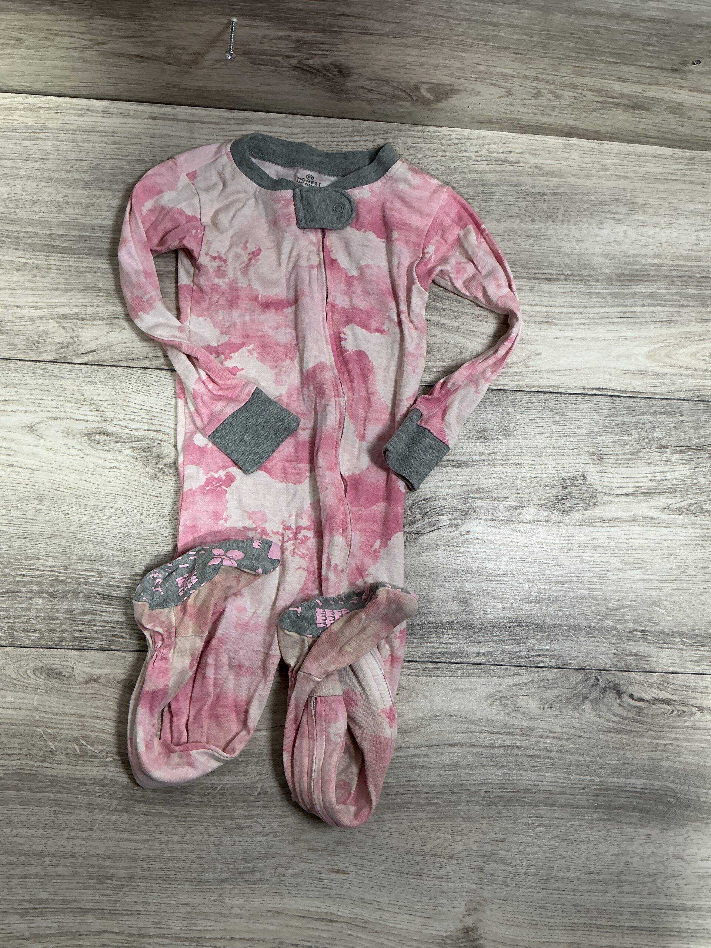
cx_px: 356
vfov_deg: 61.7
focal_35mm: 29
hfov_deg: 48.2
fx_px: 794
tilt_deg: -83.4
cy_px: 474
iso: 40
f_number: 1.8
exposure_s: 1/50
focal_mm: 3
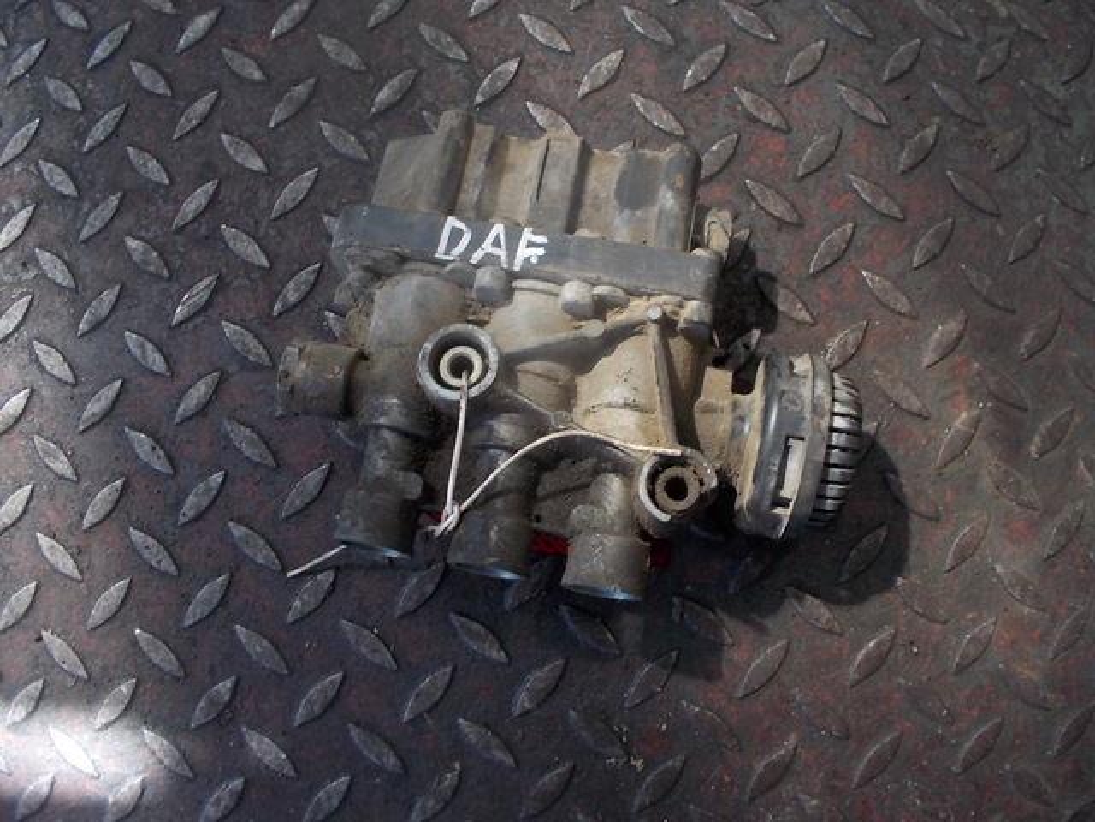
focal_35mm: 29
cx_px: 548
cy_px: 411
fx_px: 917
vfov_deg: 48.2
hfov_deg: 61.7
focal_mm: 4.1
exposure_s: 1/40
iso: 80
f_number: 3.3
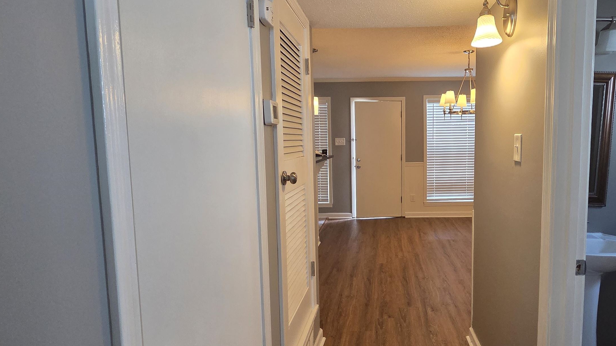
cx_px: 374
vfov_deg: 55.9
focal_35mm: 20
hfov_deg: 85.4
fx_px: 327
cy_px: 172
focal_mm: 2.2
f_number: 2.2
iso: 250
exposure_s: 1/60
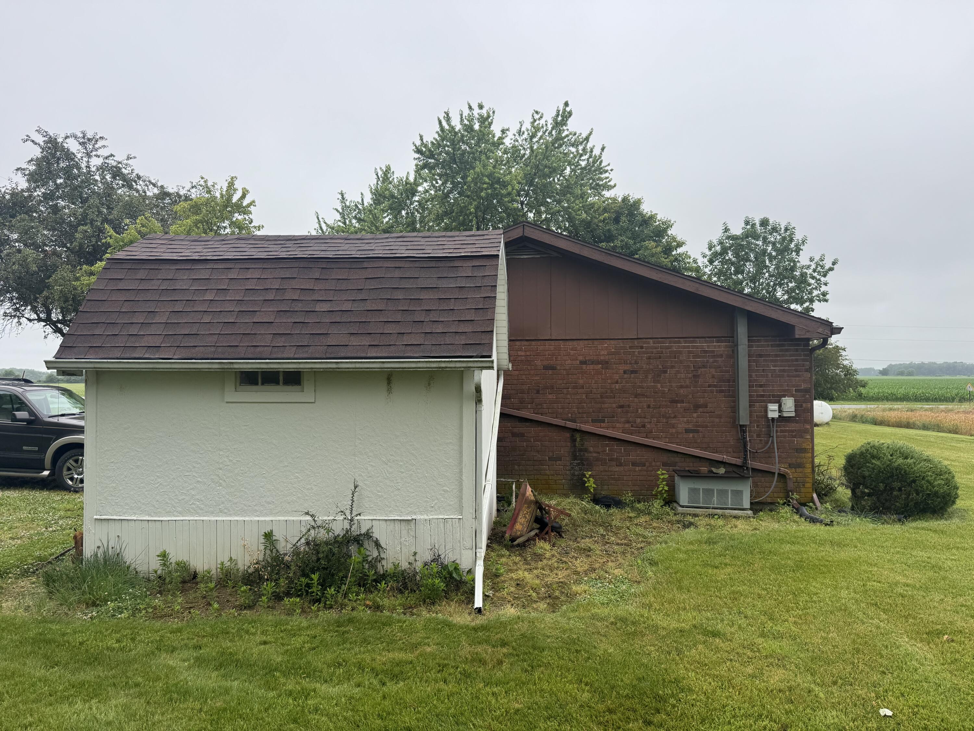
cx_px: 487
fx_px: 675
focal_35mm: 24
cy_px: 366
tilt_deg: +0.4
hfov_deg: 71.6
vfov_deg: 56.8
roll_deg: +0.4
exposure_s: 1/888
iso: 80
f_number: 1.78
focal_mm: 6.76
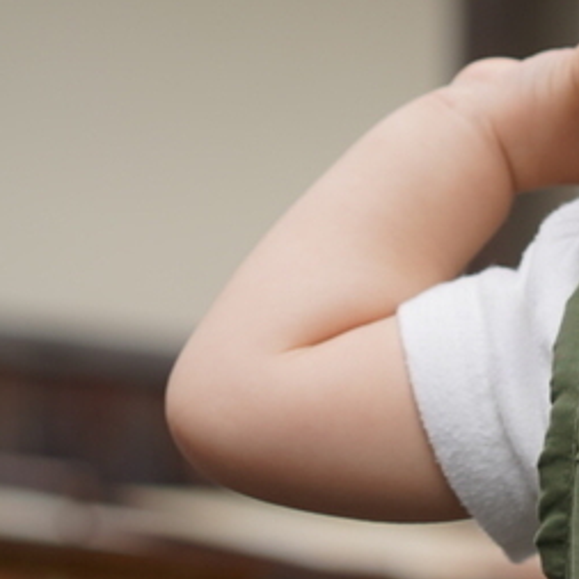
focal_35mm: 222
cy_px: 268
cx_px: 1197
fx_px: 4201
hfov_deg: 7.5
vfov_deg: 7.9
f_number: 3.5
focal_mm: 55
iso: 100
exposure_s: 1/500
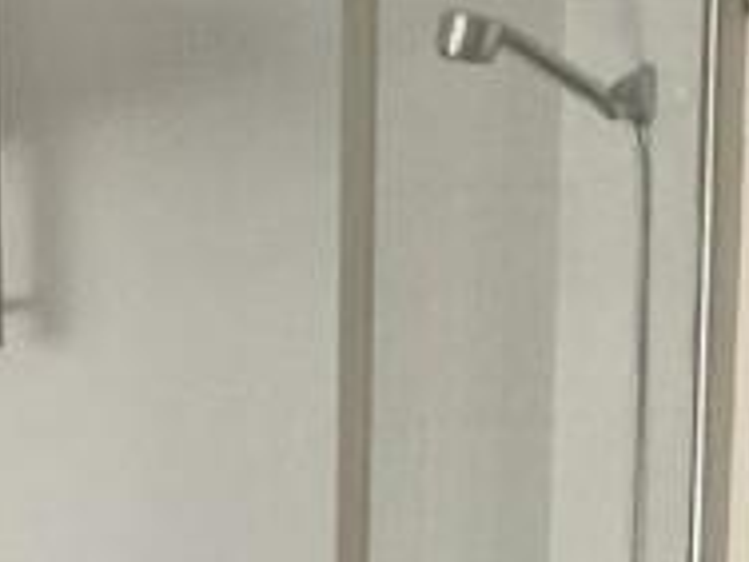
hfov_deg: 12.1
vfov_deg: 8.5
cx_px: -263
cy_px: 1395
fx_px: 3419
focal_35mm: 158
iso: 320
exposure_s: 1/40
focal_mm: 3
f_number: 1.8
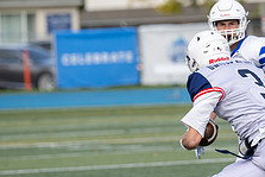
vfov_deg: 2.6
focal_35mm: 520
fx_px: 3830
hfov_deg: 4.0
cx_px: 290
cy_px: 144
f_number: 4
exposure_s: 1/800
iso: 200
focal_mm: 200
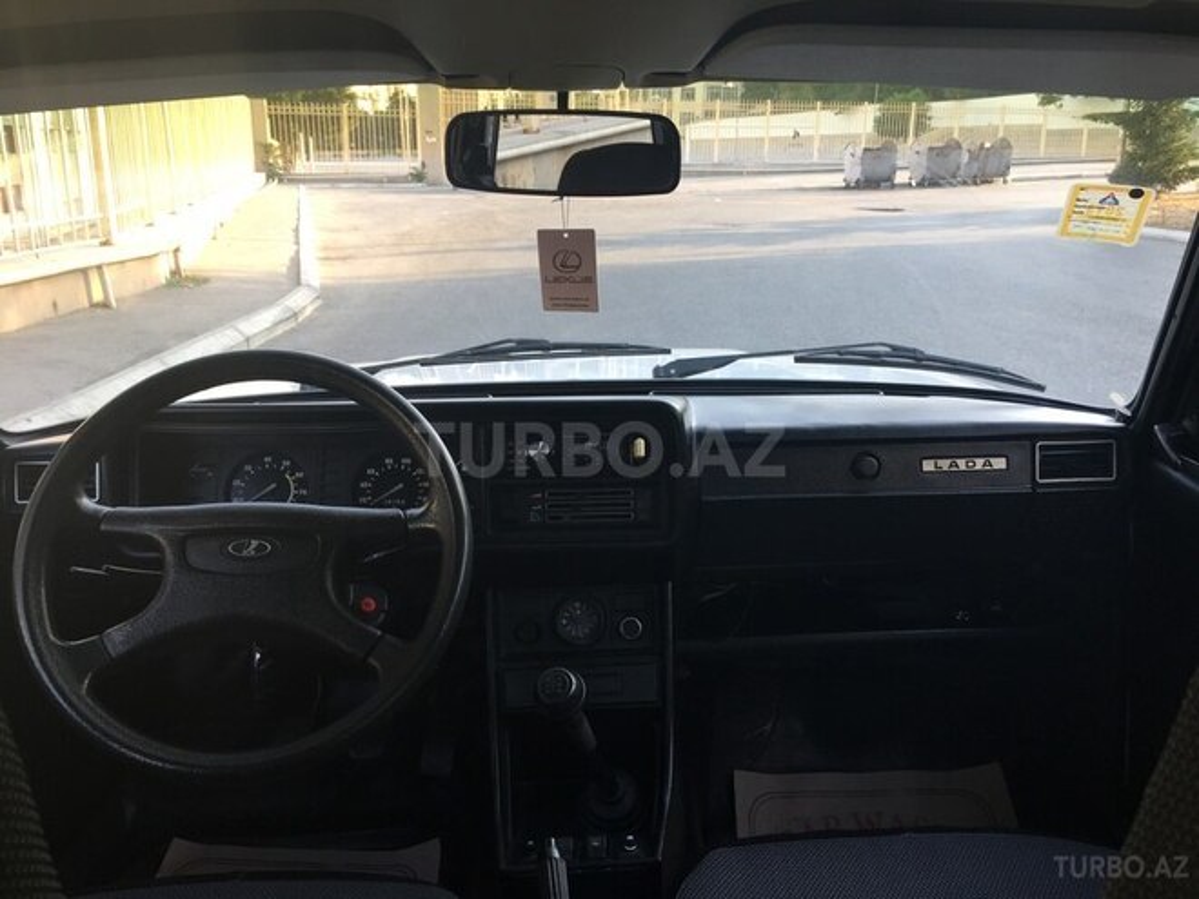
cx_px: 600
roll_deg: -0.9
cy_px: 450
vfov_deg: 48.2
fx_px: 1004
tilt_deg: -15.4
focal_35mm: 29
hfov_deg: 61.7
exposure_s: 1/100
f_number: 2.2
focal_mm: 4.15
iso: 32
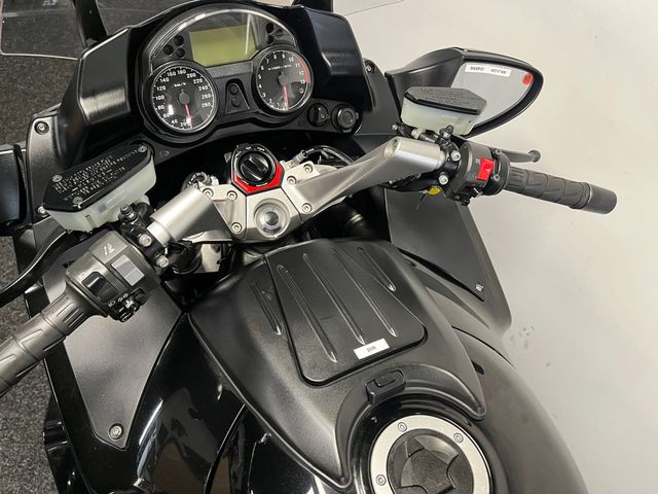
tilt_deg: -49.0
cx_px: 329
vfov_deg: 53.1
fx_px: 494
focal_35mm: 26
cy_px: 247
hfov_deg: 67.3
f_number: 1.6
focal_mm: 5.1
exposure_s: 1/50
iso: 160
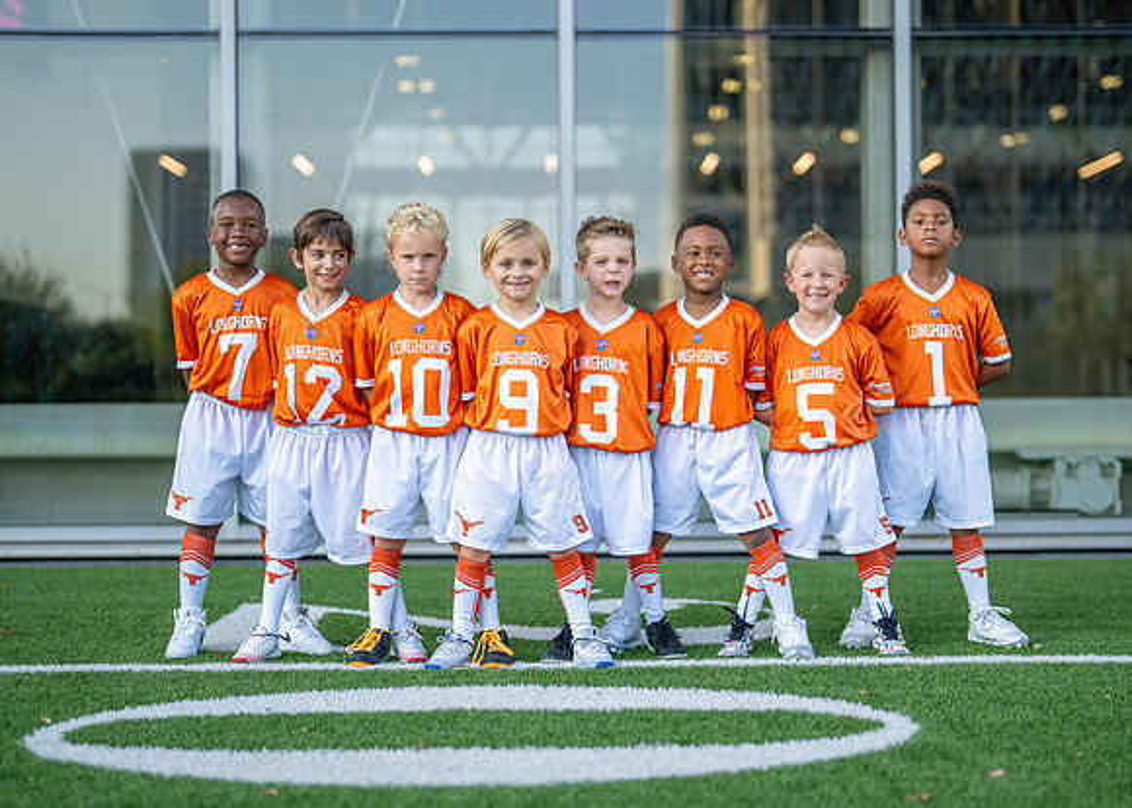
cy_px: 427
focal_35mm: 61
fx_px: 1966
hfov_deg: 32.1
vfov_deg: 23.2
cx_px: 603
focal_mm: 50
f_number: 1.2
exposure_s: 1/1250
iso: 100
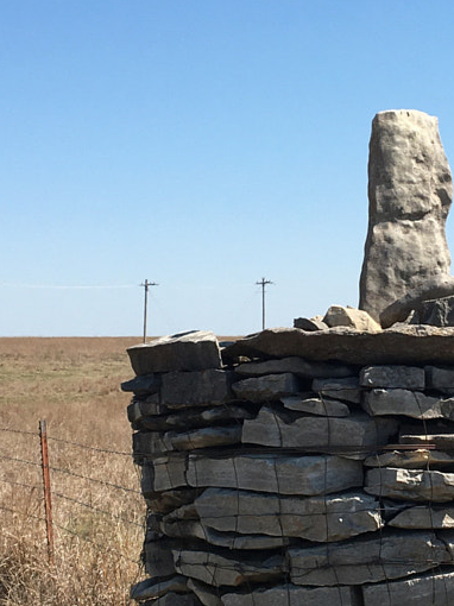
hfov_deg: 16.2
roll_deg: +0.1
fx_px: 1593
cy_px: 336
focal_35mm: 91
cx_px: 319
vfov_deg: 21.5
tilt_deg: +0.2
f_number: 2.2
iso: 25
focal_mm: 4.15
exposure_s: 1/1789
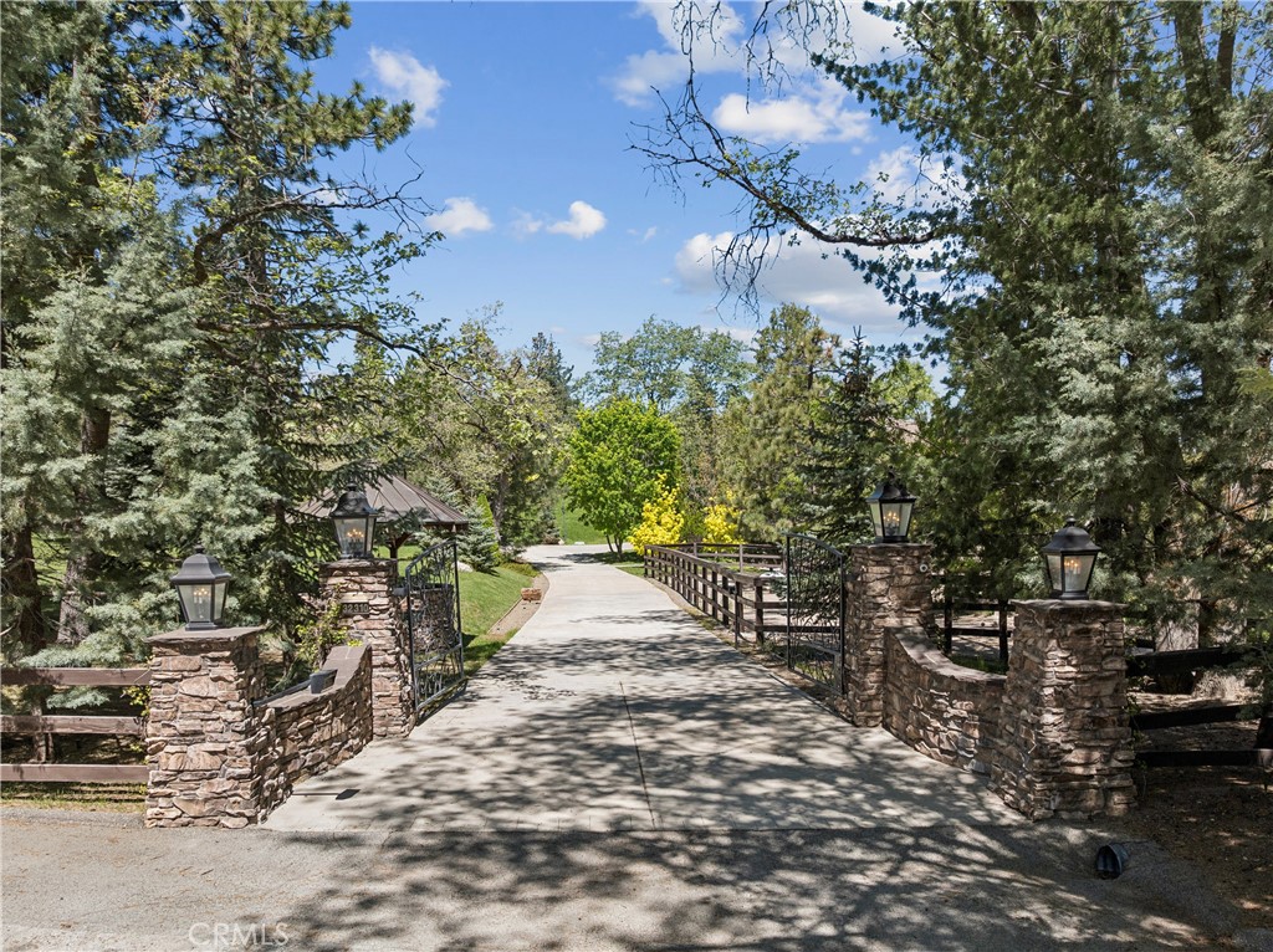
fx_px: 882
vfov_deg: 56.7
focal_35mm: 24
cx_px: 636
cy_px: 476
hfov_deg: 71.6
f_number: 2.8
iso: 100
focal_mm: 12.3
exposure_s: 1/50
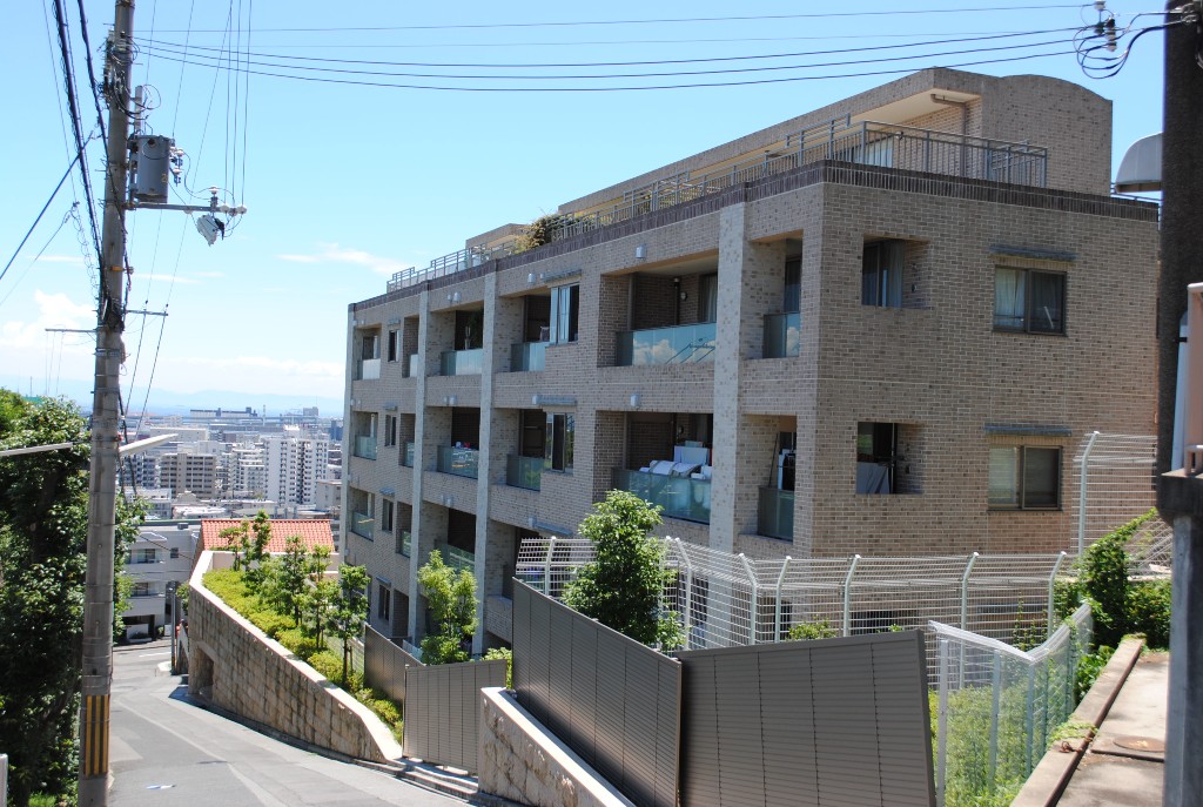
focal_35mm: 39
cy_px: 404
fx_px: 1306
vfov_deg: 34.3
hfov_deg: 49.5
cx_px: 602
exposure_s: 1/200
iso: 100
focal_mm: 26
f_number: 7.1
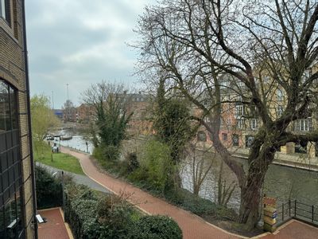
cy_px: 120
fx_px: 220
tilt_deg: -2.4
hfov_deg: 71.6
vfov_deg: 56.8
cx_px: 159
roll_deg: +2.1
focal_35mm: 24
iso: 80
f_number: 1.78
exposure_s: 1/1767
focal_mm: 6.76
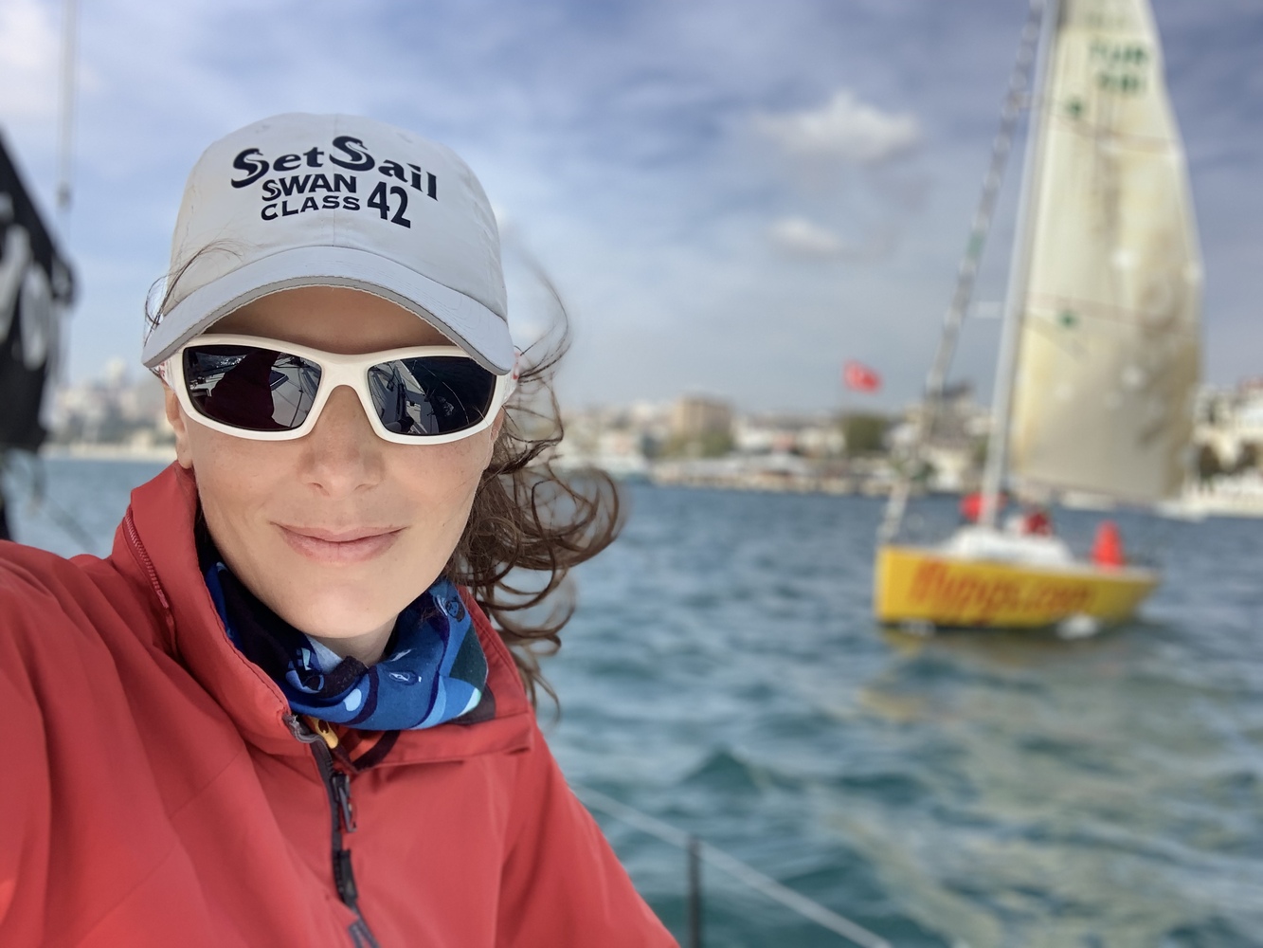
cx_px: 632
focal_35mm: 32
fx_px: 1168
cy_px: 474
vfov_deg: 44.2
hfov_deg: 56.8
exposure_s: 1/532
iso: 16
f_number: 2.2
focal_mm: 2.87
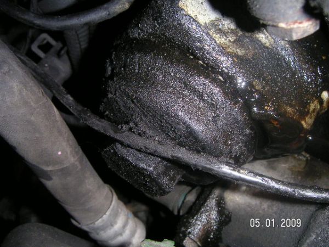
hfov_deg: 49.0
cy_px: 124
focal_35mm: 38
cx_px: 164
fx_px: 361
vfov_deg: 37.7
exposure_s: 1/45
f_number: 6.7
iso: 160
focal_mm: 6
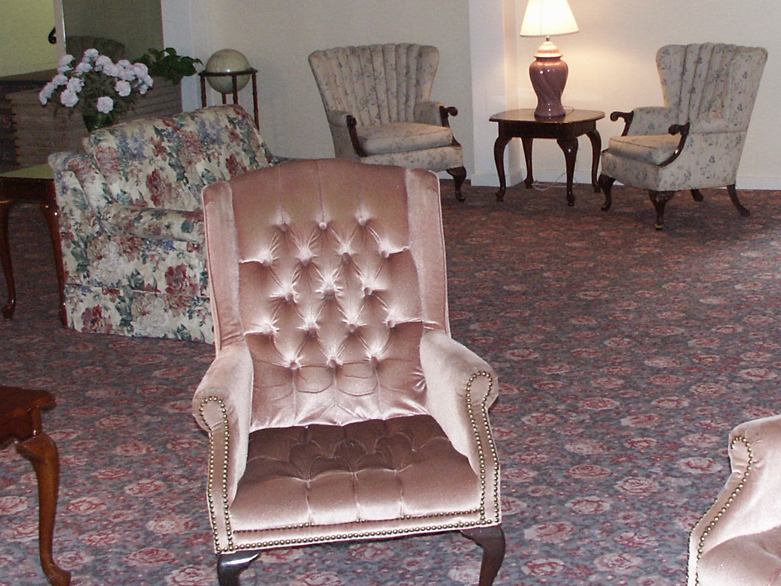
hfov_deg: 32.9
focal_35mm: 58
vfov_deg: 25.1
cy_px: 203
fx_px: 1309
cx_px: 529
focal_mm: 7.21
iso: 200
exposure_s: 1/45
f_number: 2.8
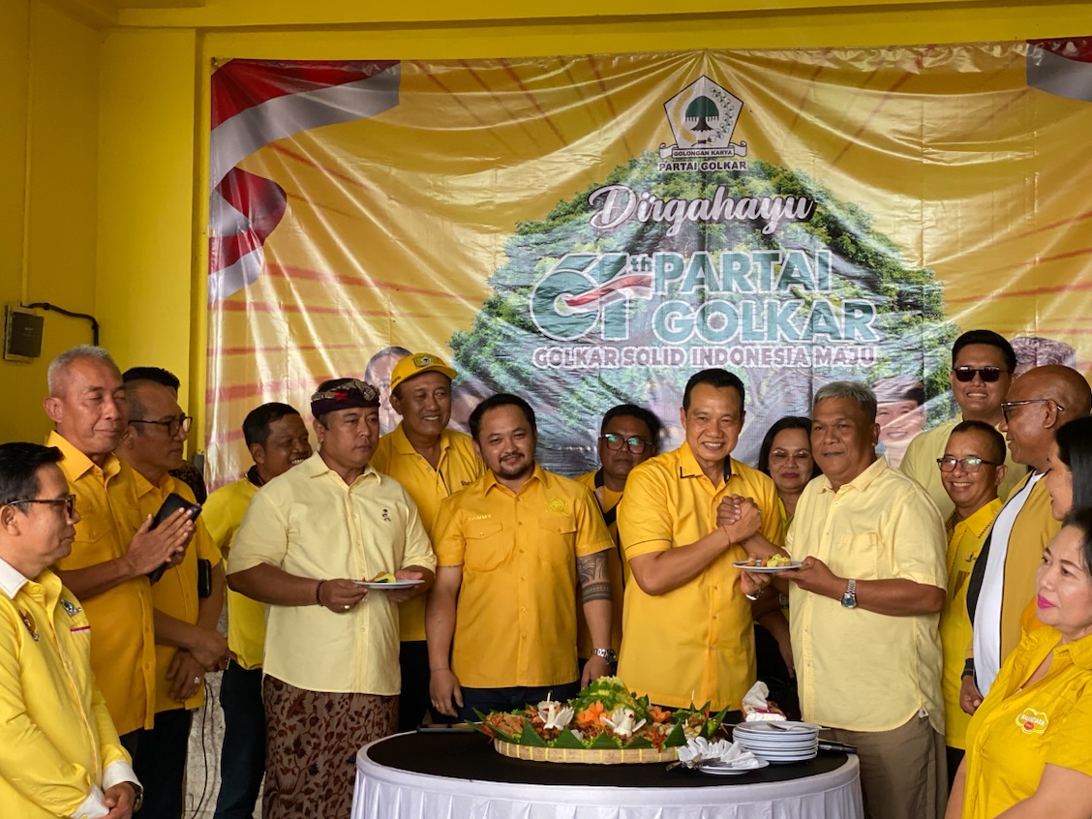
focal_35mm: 59
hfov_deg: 32.7
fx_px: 1861
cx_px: 597
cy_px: 397
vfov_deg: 24.8
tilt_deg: +2.5
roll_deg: -1.1
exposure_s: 1/121
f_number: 2
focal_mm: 6
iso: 125
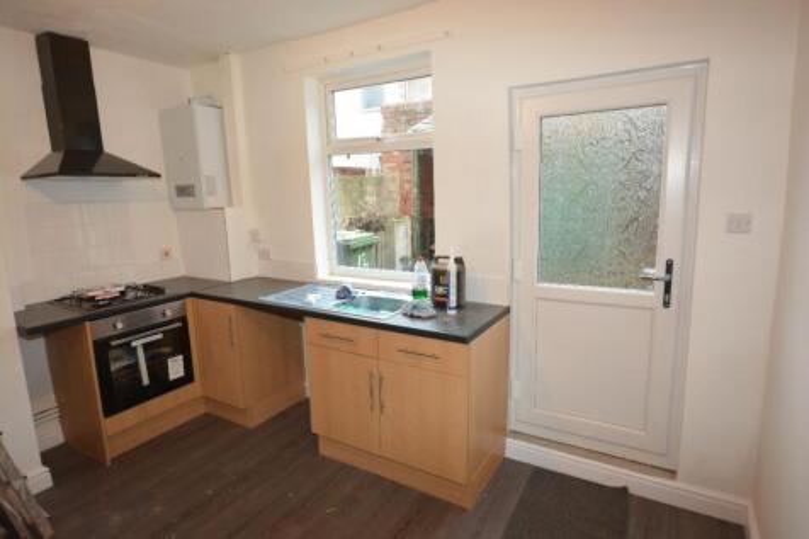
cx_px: 404
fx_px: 438
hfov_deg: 85.4
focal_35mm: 20
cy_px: 270
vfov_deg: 63.2
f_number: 4
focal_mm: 13
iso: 1000
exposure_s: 1/60
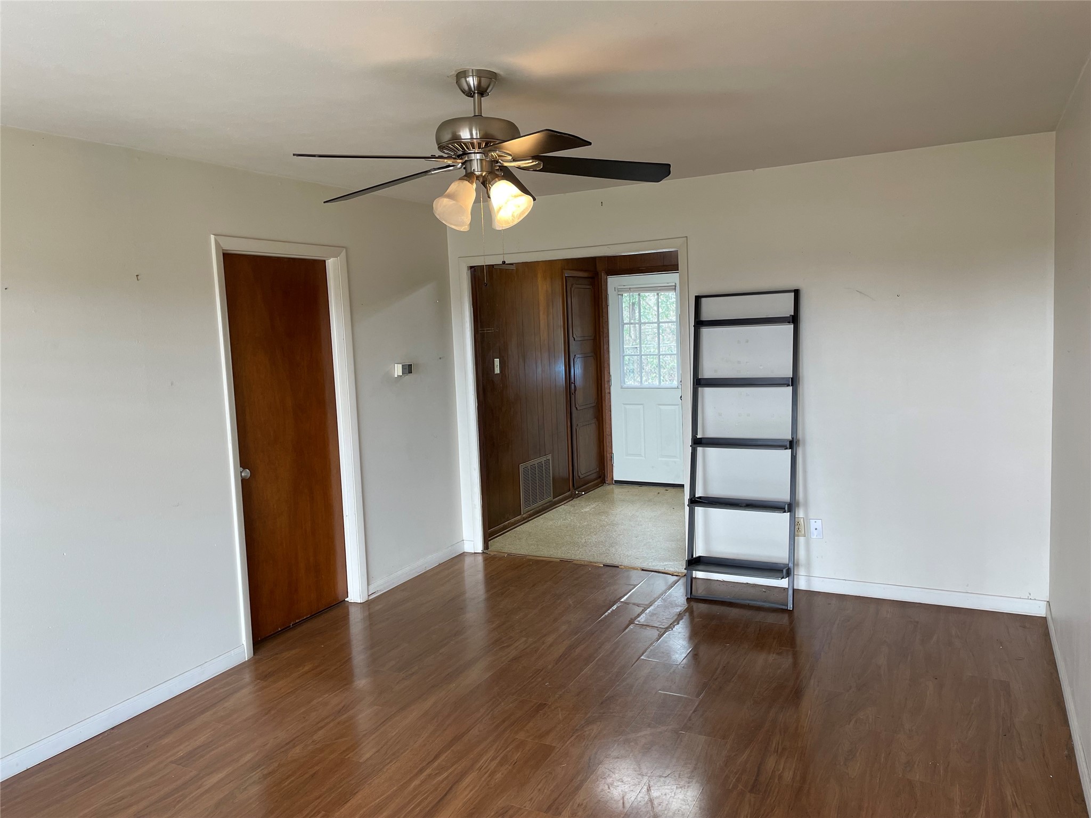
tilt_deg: -6.1
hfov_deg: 67.3
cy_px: 409
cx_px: 546
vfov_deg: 53.1
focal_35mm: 26
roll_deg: +2.3
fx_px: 819
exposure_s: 1/120
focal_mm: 4.2
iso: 80
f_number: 1.6
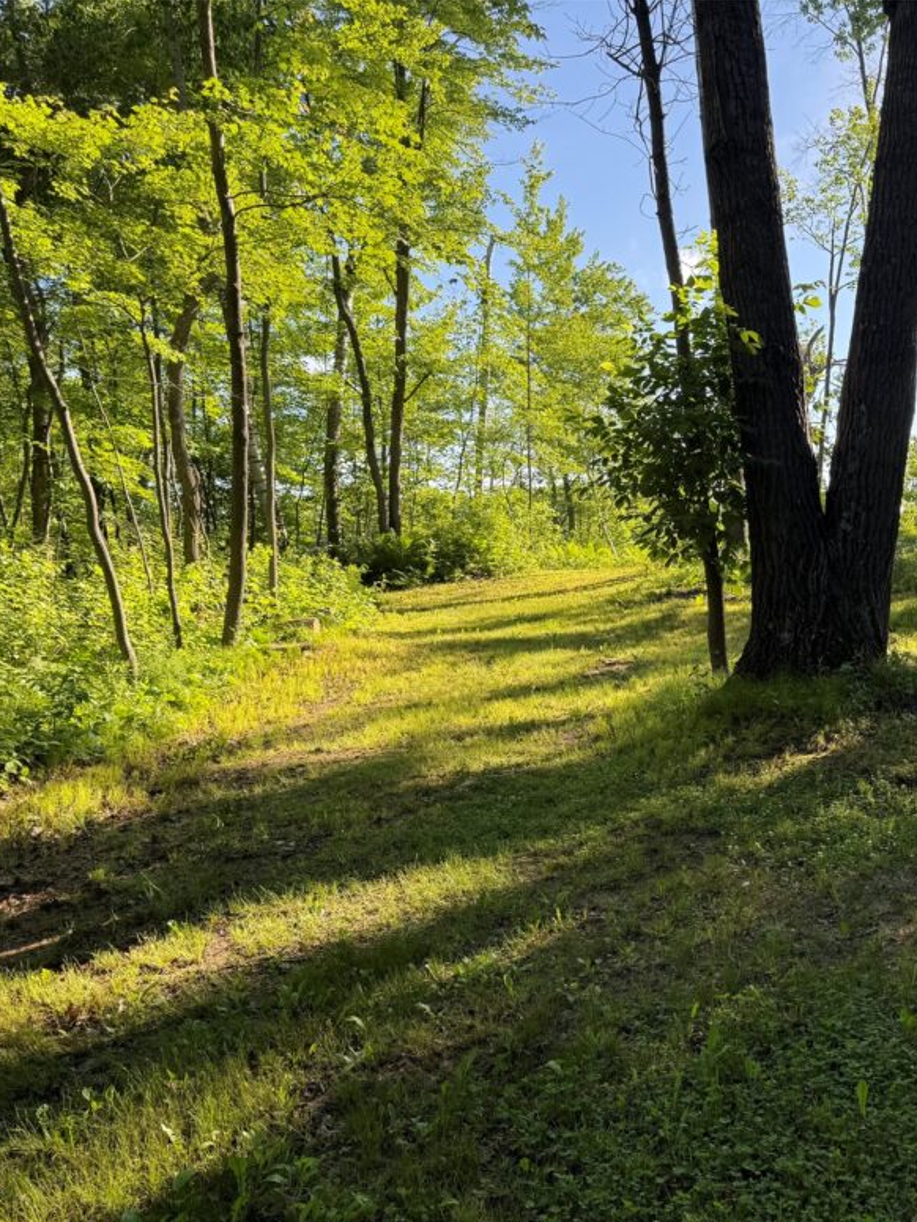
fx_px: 1166
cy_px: 628
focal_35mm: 33
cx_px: 647
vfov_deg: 55.3
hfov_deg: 42.1
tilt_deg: -4.8
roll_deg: +1.1
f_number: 1.78
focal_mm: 6.76
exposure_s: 1/805
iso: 80
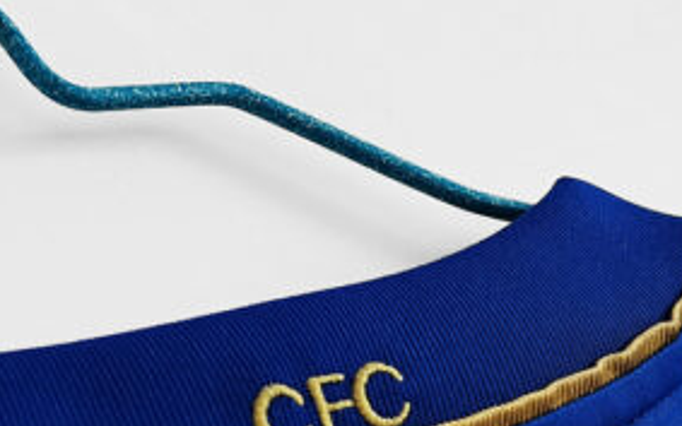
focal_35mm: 108
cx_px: 123
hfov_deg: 19.1
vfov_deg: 12.1
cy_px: 342
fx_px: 2008
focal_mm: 5.58
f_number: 1.8
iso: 125
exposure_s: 1/50
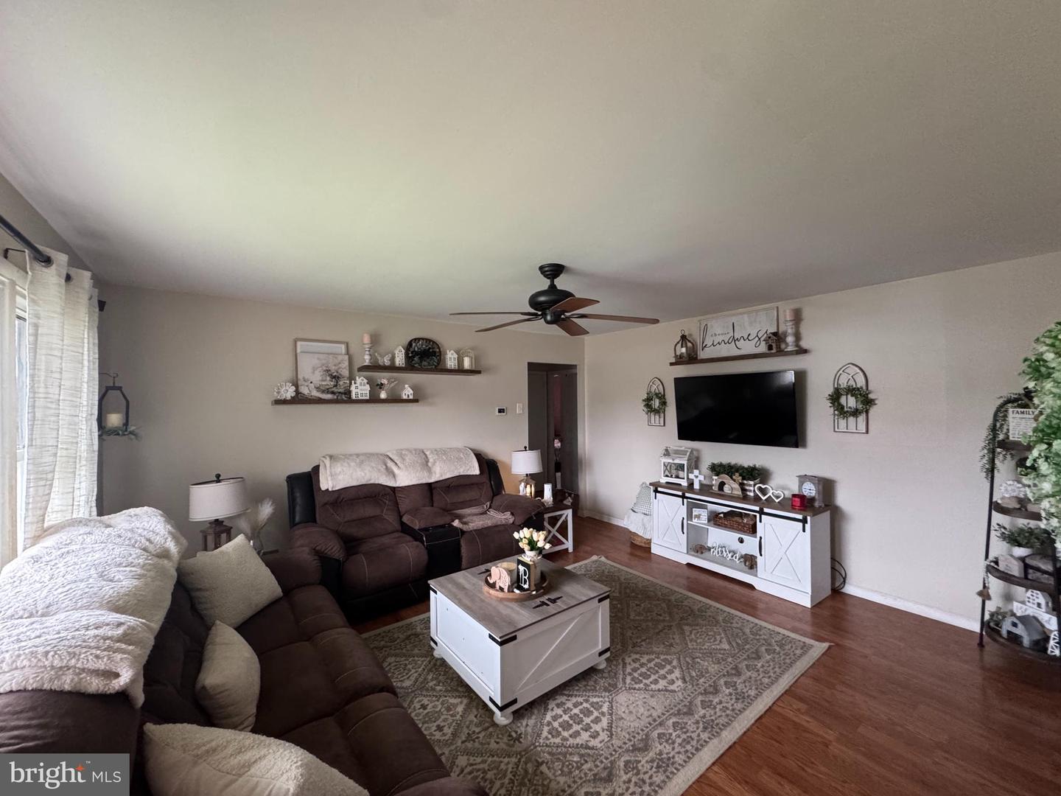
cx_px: 530
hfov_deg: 102.1
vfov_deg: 85.7
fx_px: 429
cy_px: 398
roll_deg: +0.2
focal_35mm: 14
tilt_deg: +0.6
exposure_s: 1/60
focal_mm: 2.22
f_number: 2.2
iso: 500
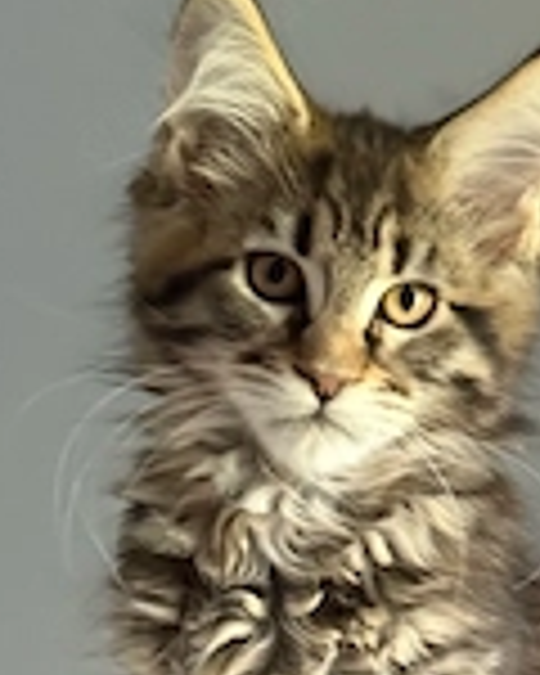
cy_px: 464
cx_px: 302
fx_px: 2497
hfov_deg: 12.3
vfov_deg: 15.4
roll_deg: +1.8
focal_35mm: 125
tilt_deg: +4.8
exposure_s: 1/33
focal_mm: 6.76
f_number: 1.78
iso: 500
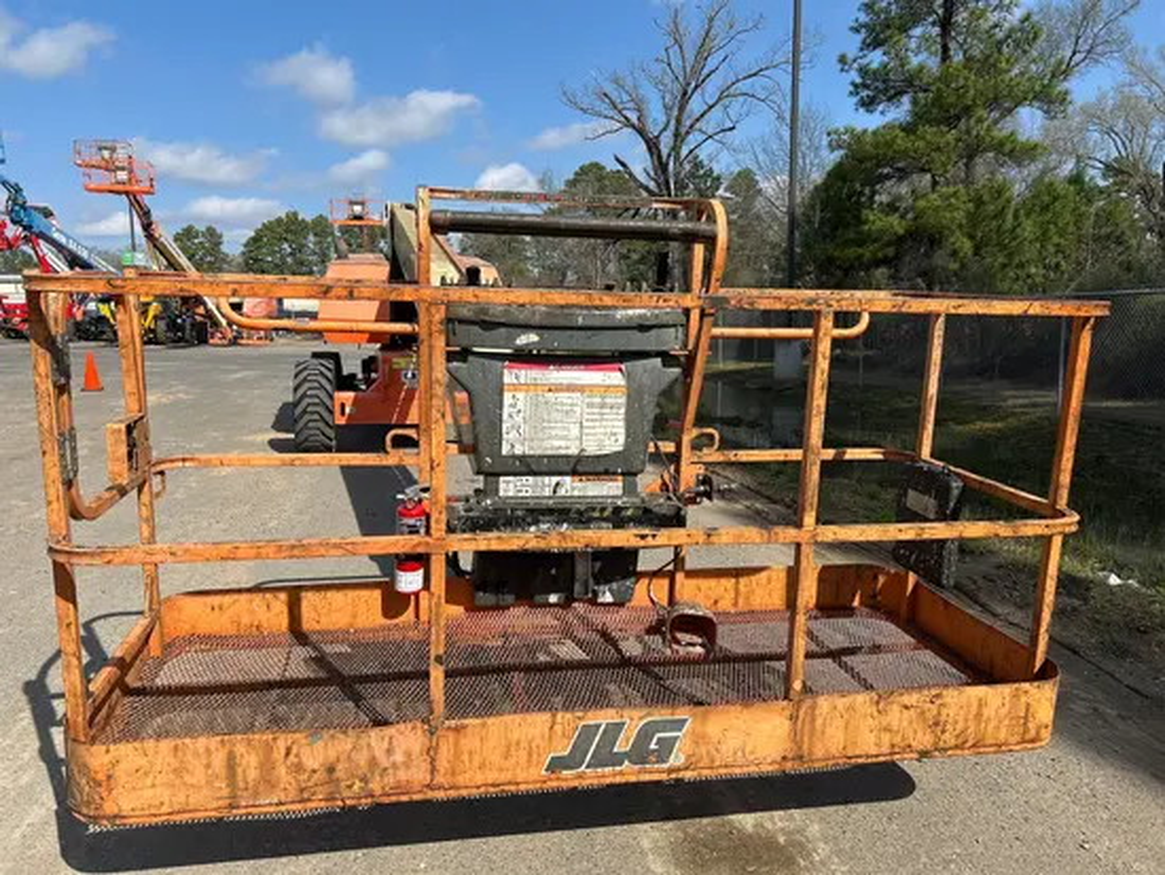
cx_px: 582
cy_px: 438
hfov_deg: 67.3
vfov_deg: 53.1
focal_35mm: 26
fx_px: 875
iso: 50
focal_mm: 5.7
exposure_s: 1/3704
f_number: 1.5
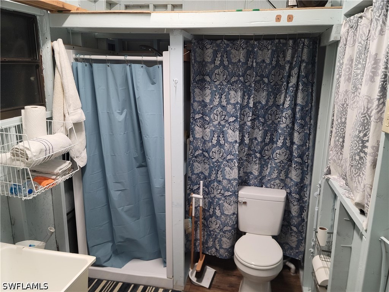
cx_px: 194
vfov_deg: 49.7
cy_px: 146
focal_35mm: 28
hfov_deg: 63.4
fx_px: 315
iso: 400
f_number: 2
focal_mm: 5.9
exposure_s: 1/40
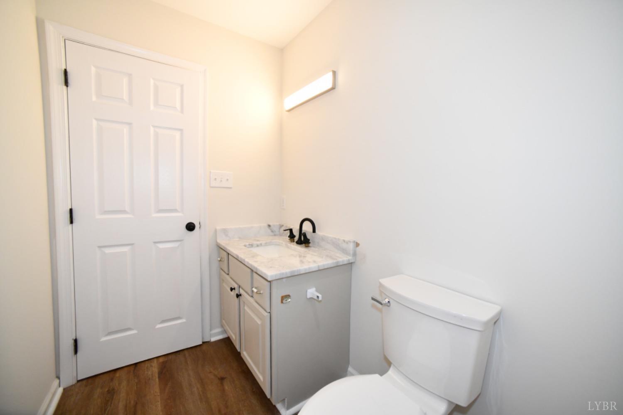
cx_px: 312
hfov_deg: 104.3
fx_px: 242
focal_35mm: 14
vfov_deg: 81.2
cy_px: 208
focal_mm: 14
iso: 2500
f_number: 5
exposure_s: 1/160
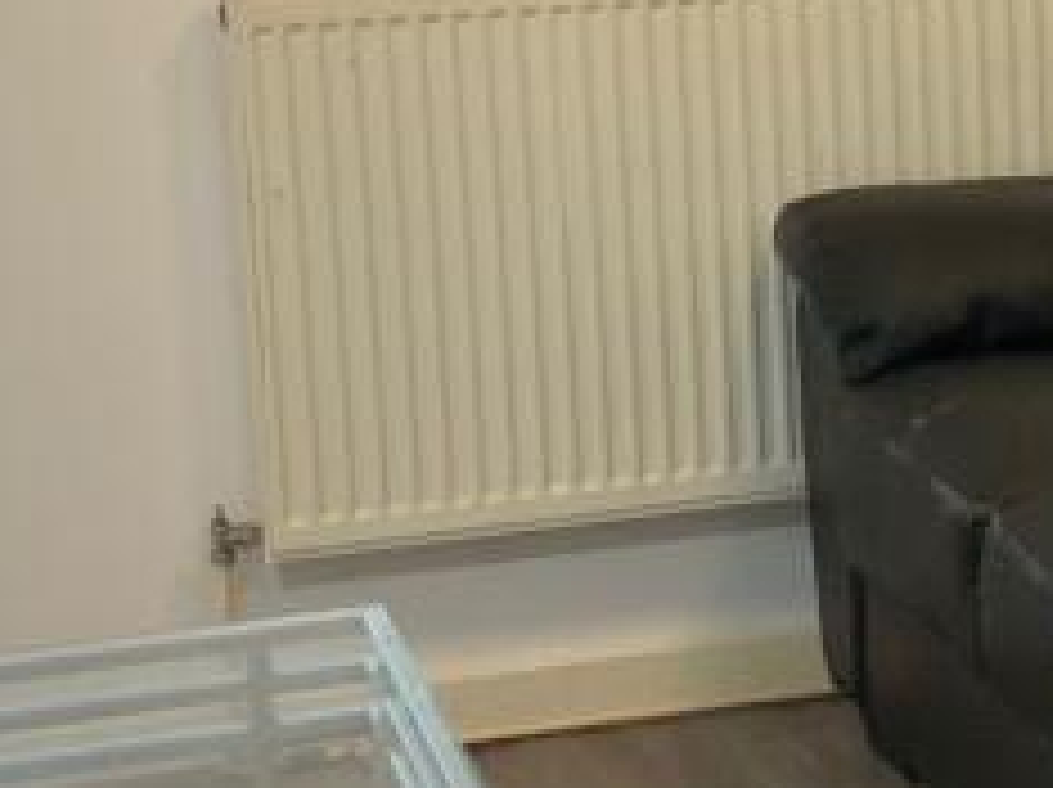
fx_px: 3859
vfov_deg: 11.6
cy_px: 203
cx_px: 1400
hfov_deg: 14.8
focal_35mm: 127
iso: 125
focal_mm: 3
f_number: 1.8
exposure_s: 1/50
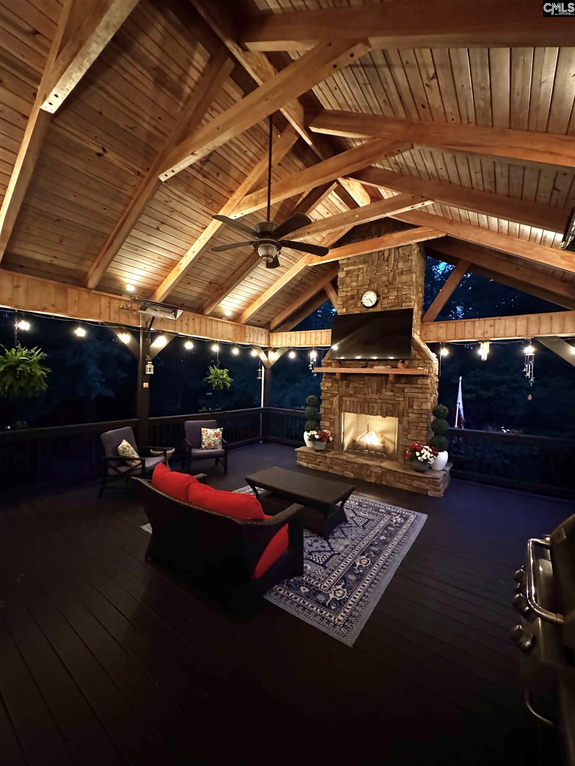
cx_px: 288
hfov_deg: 85.7
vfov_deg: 102.1
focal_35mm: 14
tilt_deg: -1.5
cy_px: 383
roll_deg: -1.6
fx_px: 310
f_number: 2.2
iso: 1600
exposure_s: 1/30
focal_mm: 2.22
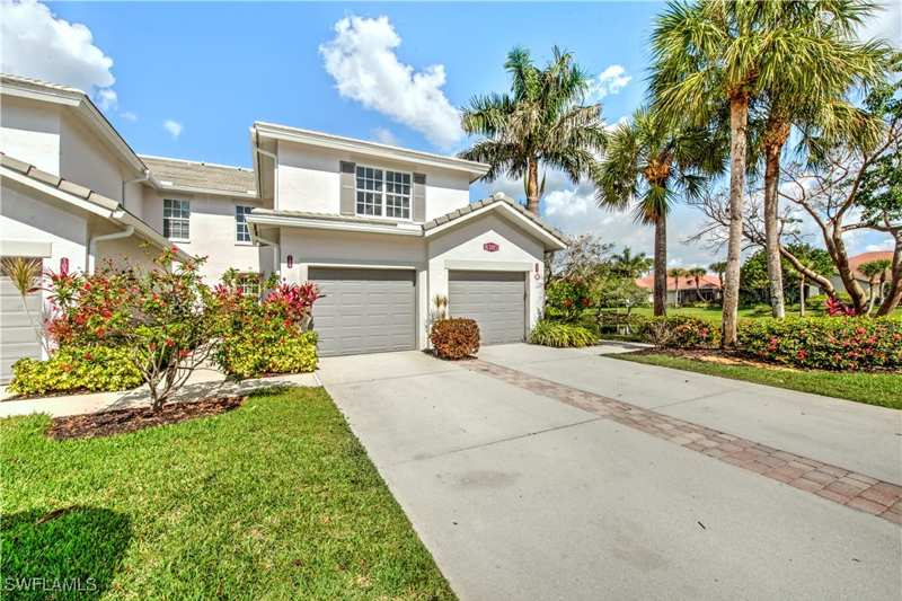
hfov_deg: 104.3
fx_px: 351
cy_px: 300
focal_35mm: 14
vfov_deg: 81.2
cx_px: 451
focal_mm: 14
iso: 250
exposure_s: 1/125
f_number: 20
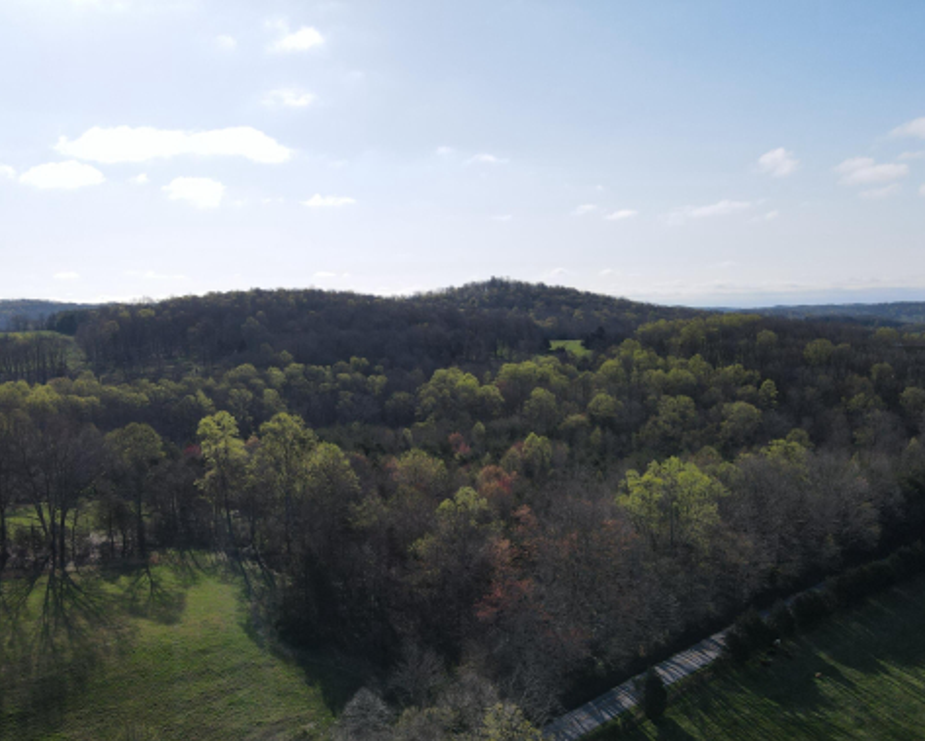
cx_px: 386
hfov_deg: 53.9
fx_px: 904
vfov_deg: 44.0
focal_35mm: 33
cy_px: 487
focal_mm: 4.5
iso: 100
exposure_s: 1/1250
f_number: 2.8
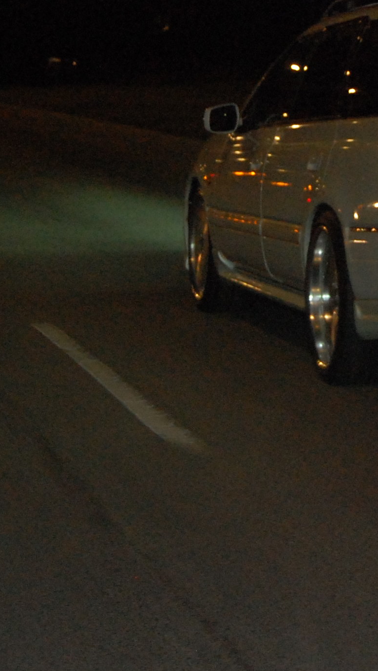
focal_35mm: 130
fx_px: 2317
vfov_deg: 16.5
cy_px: 198
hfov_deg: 9.3
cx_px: 316
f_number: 4.8
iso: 1600
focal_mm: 38
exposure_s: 1/60
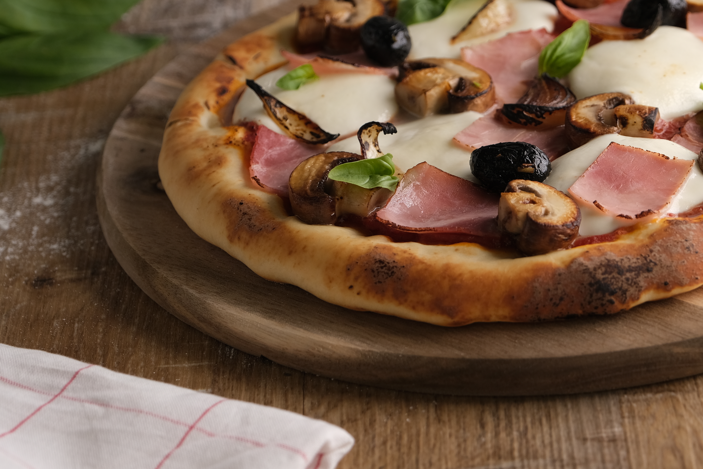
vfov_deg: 10.3
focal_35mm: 133
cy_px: 162
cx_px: 508
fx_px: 2597
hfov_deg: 15.4
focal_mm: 55
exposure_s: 1/250
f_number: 4
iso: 200
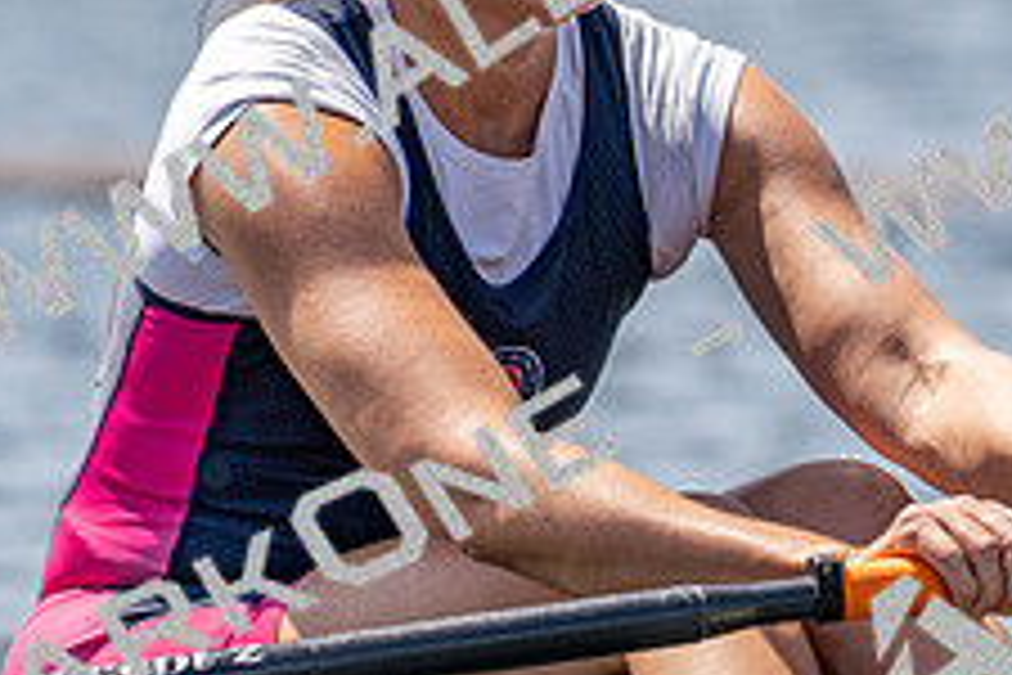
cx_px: 486
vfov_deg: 1.9
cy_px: 362
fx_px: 20548
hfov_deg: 2.8
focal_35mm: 731
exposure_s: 1/2000
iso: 320
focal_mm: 284
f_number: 5.6
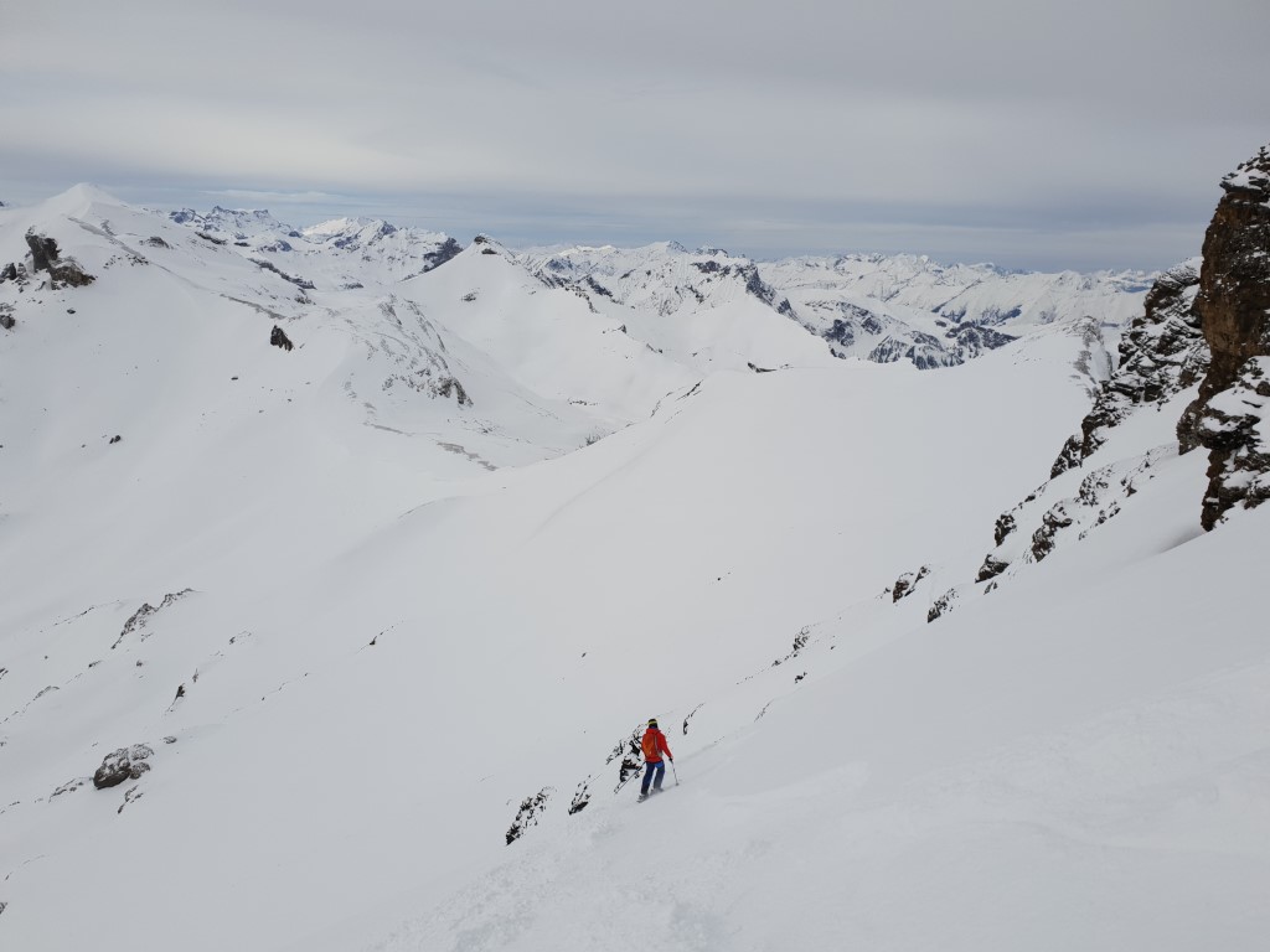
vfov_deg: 53.1
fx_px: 954
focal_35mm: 26
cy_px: 476
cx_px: 635
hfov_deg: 67.3
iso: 50
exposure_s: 1/3690
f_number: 2.4
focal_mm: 4.3
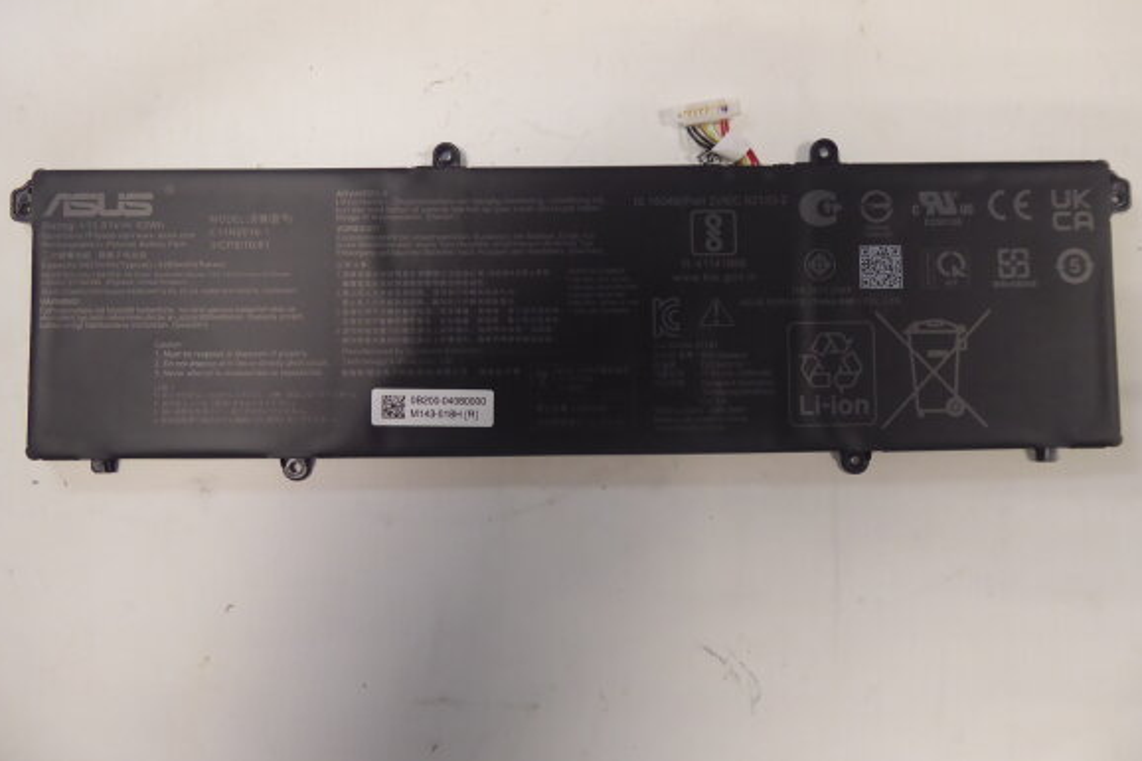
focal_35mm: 27
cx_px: 569
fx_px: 856
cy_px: 318
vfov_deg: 47.7
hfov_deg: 67.4
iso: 320
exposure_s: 1/60
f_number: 3.3
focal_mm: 4.3
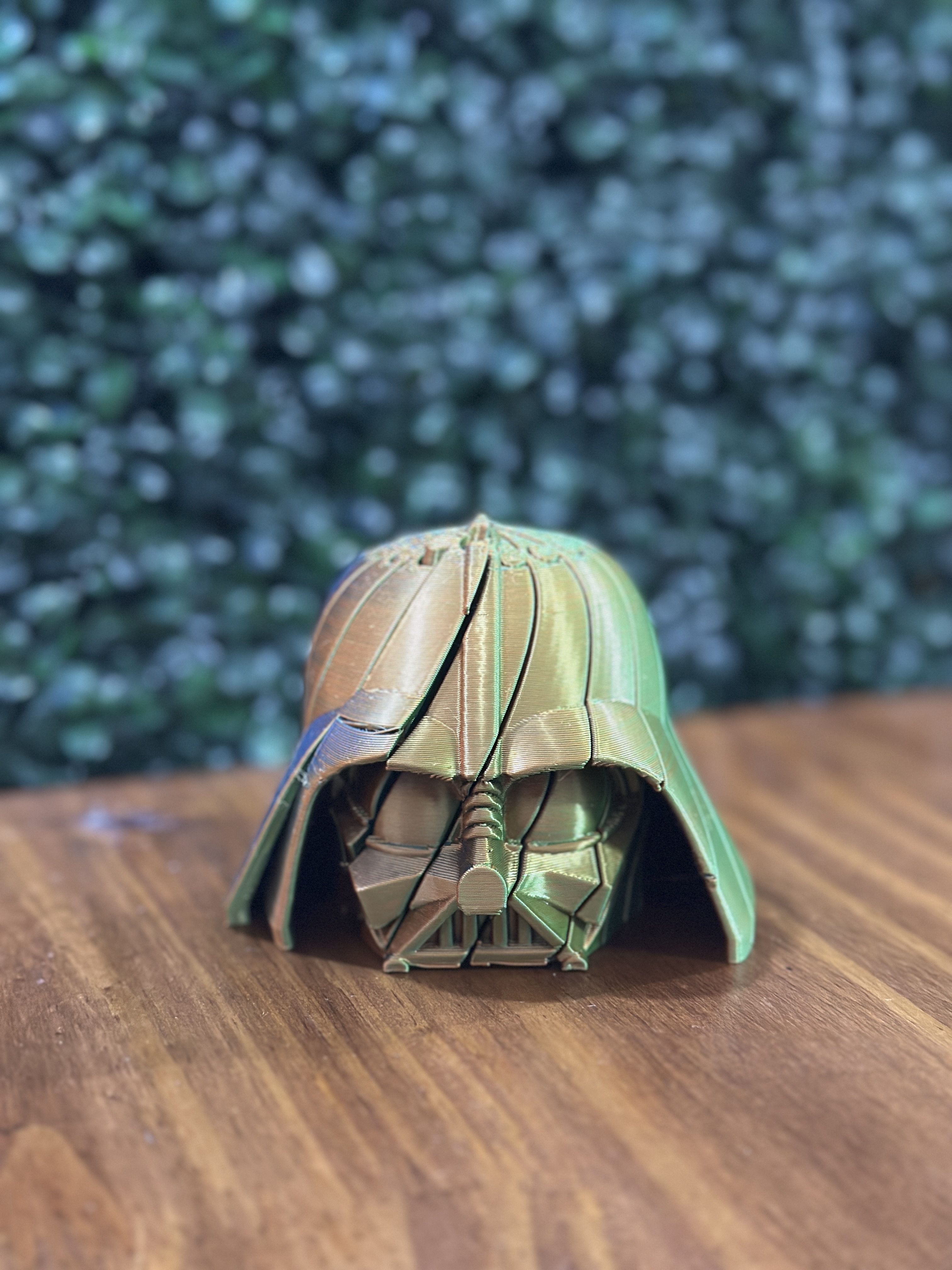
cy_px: 635
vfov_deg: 39.7
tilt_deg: -9.8
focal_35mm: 48
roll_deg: +0.6
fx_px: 1760
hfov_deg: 30.3
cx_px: 476
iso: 640
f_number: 1.78
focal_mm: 6.86
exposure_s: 1/33
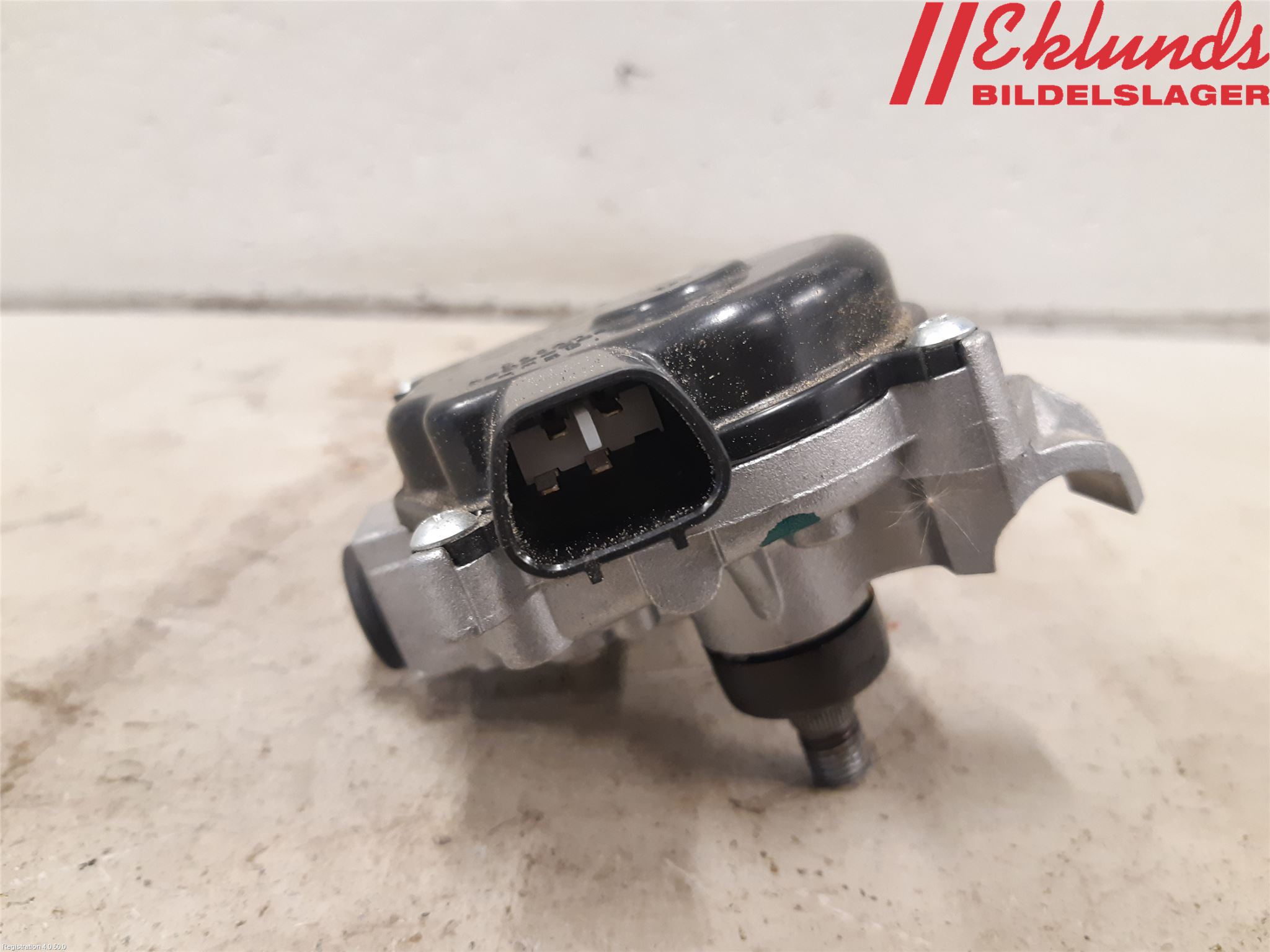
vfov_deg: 53.1
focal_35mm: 26
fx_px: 954
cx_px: 635
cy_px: 476
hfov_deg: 67.3
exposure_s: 1/33
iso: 200
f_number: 1.7
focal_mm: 3.93
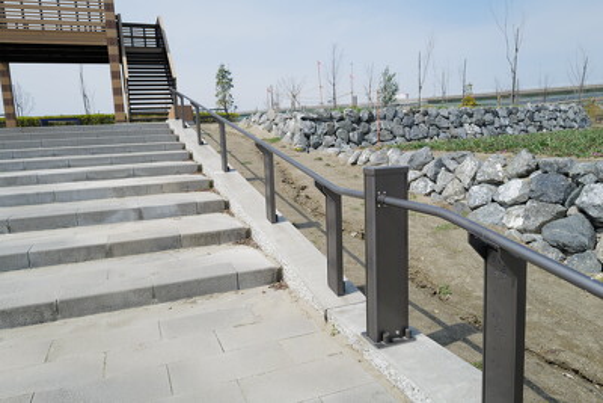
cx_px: 302
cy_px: 202
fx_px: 469
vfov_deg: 46.4
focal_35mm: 28
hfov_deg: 65.5
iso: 100
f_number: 5
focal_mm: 28
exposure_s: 1/500
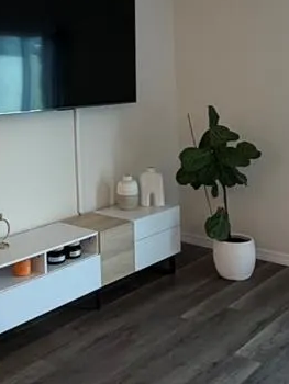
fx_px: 534
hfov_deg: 29.8
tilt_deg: -0.8
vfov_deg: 38.6
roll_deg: +1.5
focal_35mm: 48
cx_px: 74
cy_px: 95
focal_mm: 2.22
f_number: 2.2
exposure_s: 1/60
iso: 250
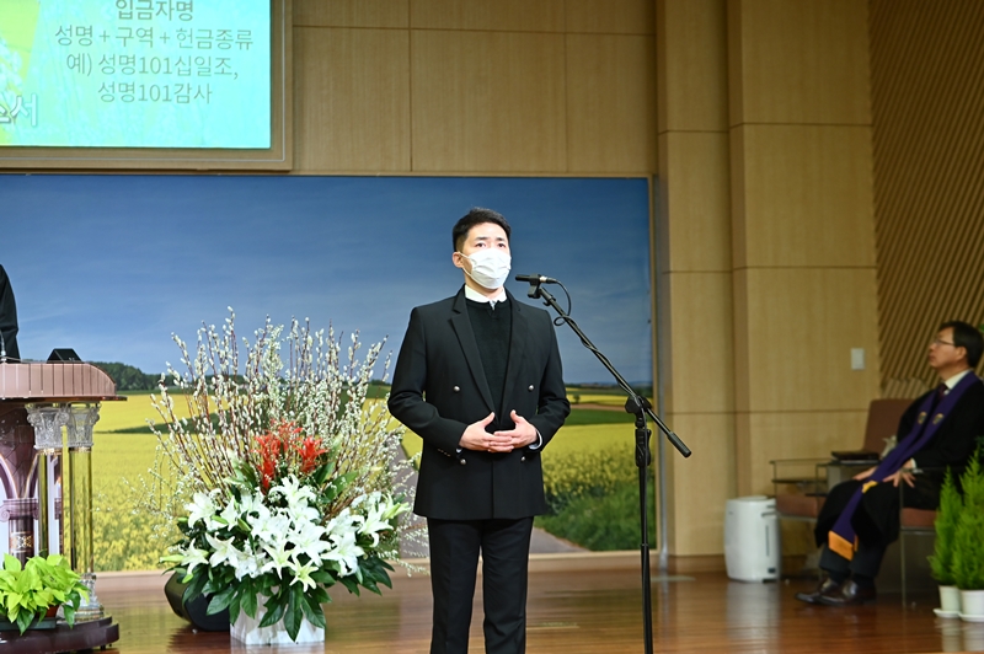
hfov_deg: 23.9
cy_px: 327
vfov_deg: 16.0
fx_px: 2321
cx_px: 492
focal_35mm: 85
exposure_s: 1/160
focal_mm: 85
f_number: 3.2
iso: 640
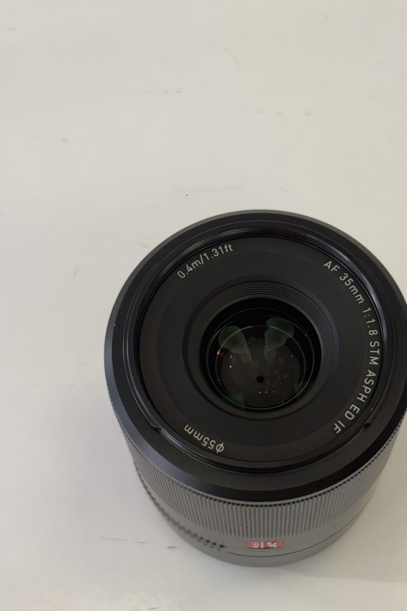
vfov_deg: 30.5
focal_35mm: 66
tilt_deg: -68.9
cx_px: 270
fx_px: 1119
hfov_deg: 20.5
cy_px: 342
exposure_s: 1/100
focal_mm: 5.96
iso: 25
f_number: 1.6
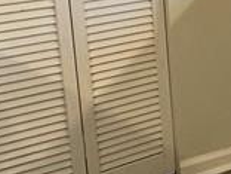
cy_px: -36
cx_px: 443
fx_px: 614
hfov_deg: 16.8
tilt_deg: -10.4
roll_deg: +0.0
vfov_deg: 15.5
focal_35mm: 92
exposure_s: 1/120
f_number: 2.2
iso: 160
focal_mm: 2.22
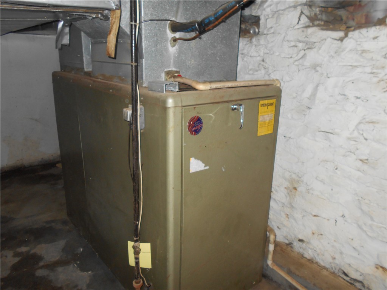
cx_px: 194
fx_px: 291
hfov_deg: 67.3
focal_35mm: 26
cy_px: 145
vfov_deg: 53.1
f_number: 3.2
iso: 200
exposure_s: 1/25
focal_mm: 4.6
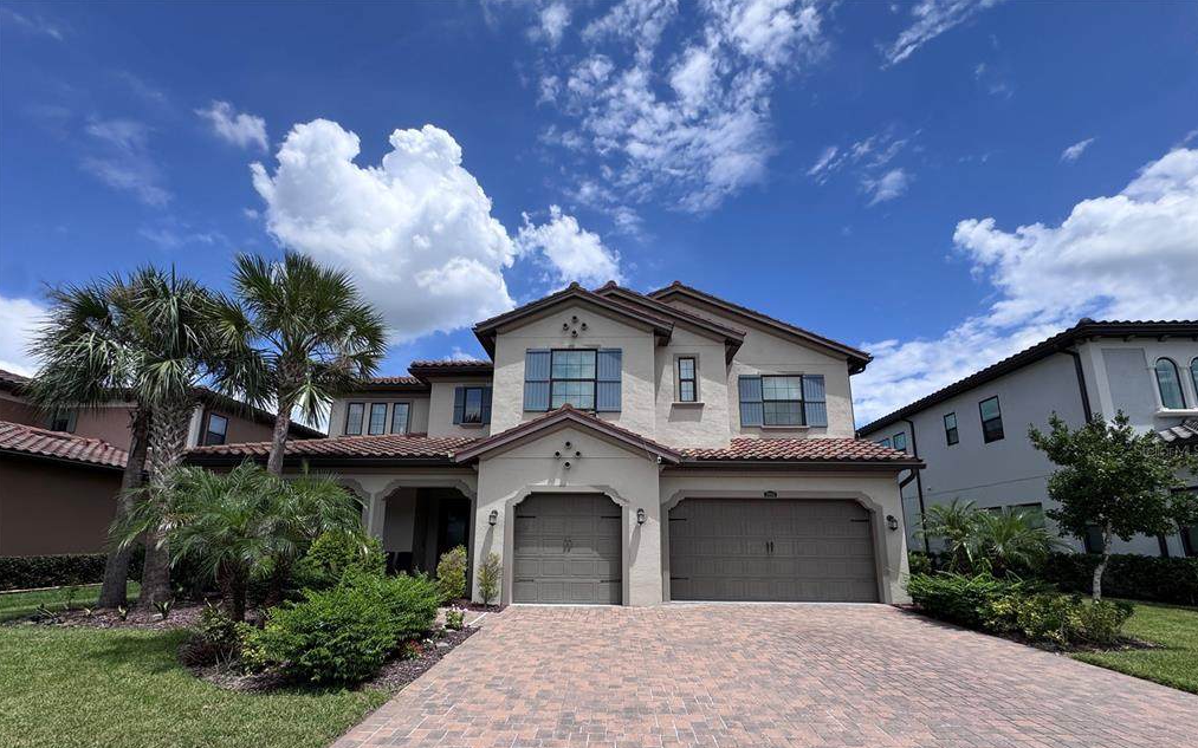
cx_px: 600
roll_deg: -0.7
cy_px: 450
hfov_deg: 101.5
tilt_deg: +11.0
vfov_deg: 73.9
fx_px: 490
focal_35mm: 15
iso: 50
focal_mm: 2.22
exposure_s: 1/2028
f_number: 2.2
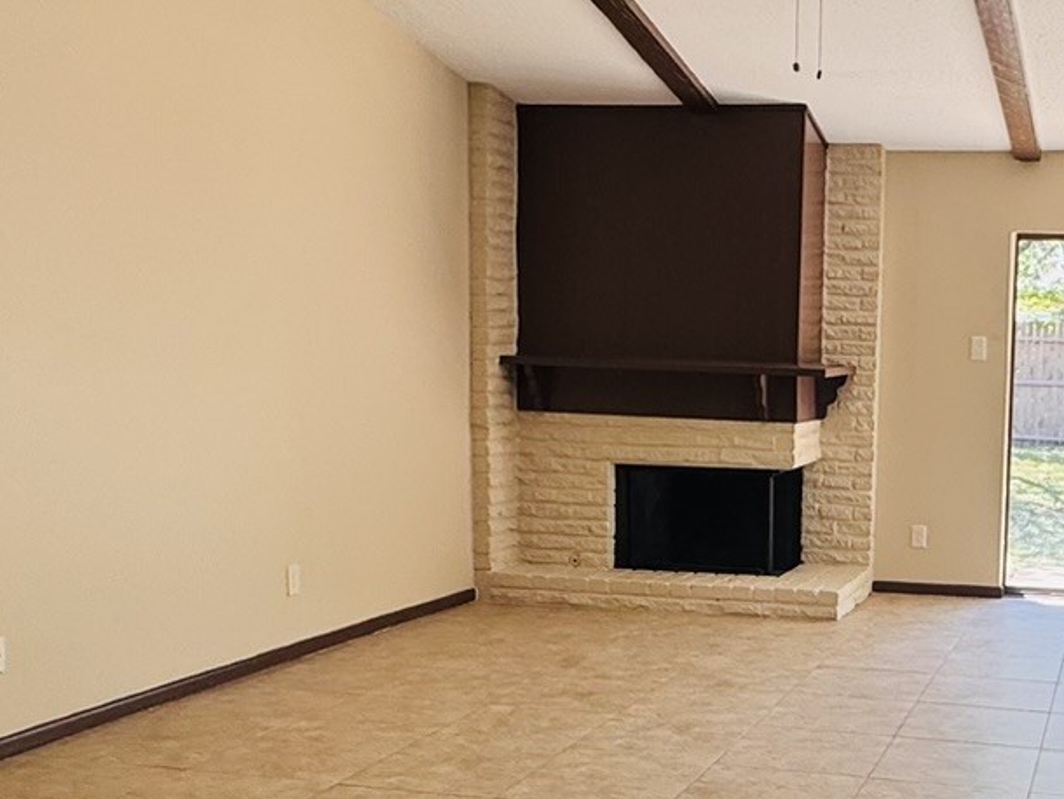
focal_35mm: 47
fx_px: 1445
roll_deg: -2.3
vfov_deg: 30.6
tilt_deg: -6.6
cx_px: 862
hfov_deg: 38.8
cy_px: 558
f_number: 2.2
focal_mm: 2.22
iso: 40
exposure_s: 1/127
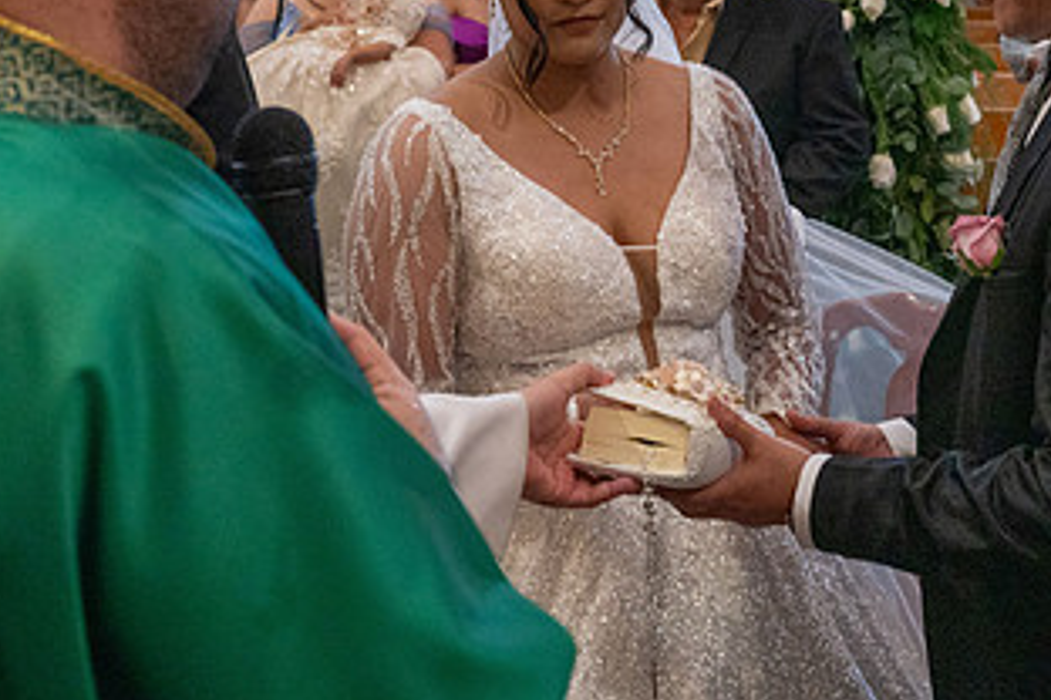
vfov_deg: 20.8
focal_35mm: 65
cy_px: 173
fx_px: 1897
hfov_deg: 30.3
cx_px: 815
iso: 2500
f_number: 5
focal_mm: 35
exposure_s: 1/100
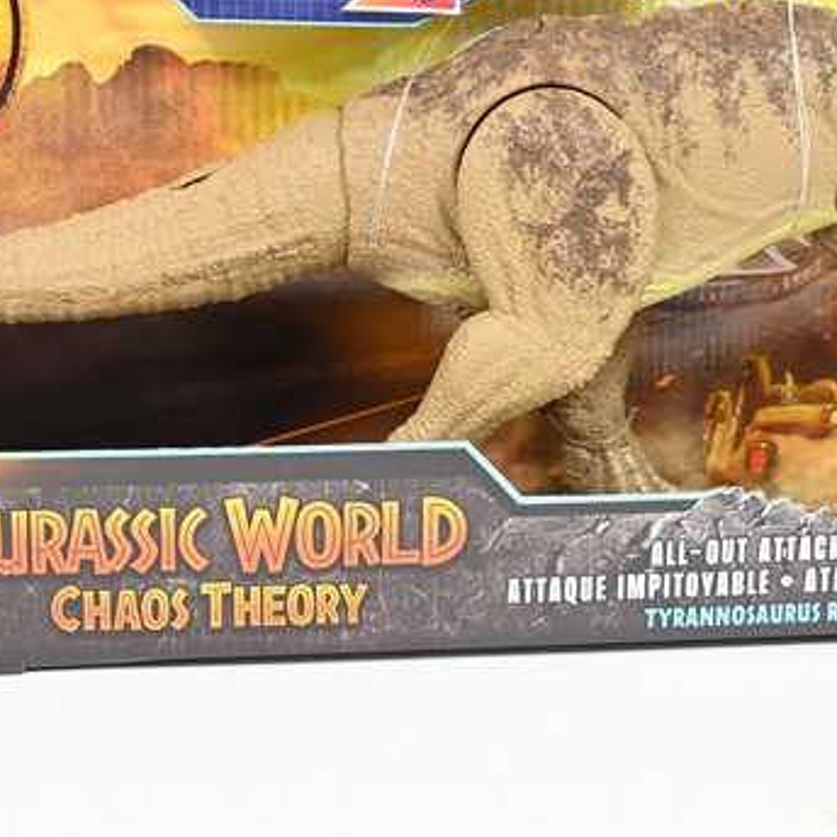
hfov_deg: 22.0
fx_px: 2147
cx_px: 468
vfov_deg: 22.0
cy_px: 271
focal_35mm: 78
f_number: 4.5
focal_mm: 26.5
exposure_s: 1/125
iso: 800
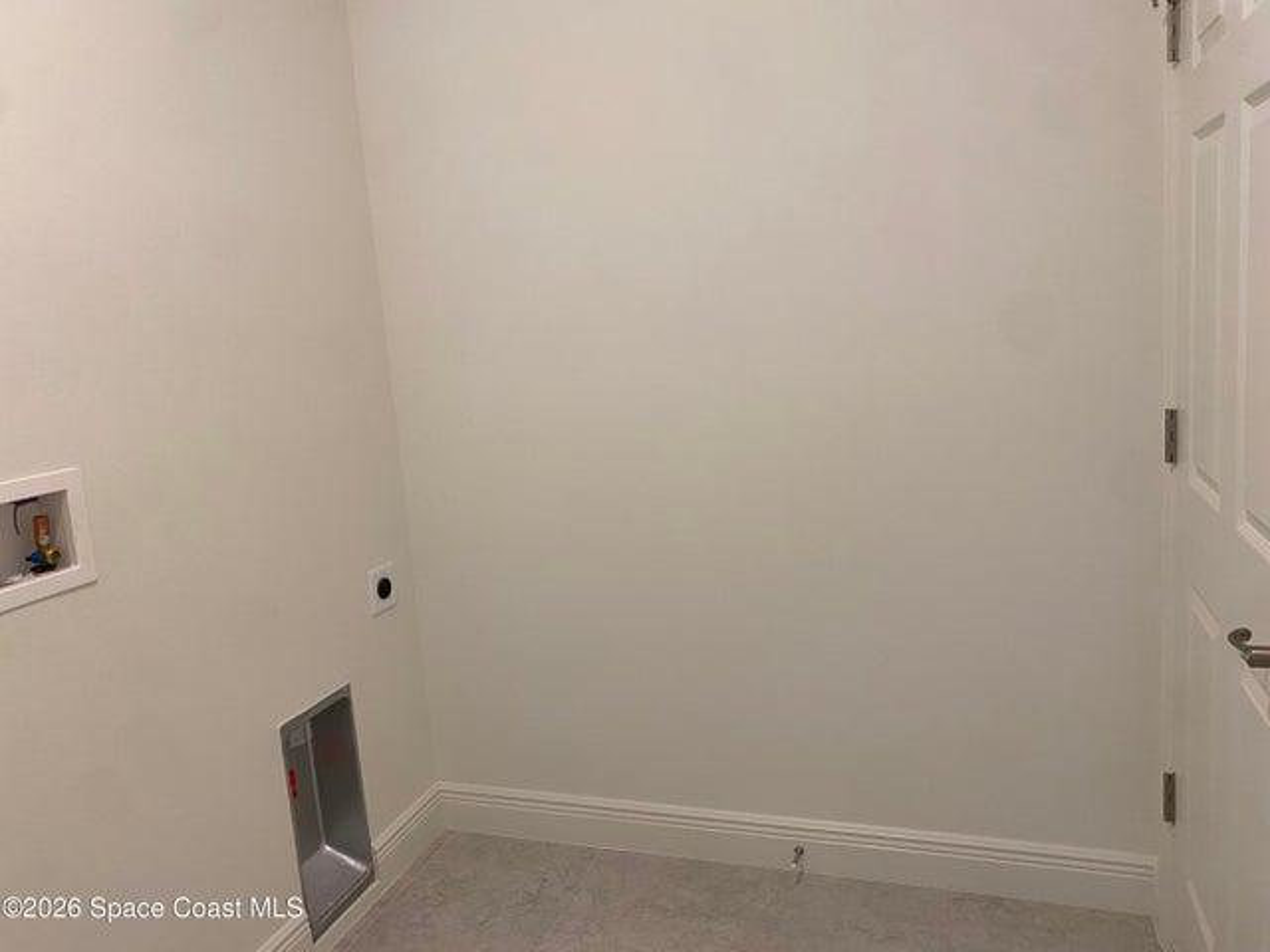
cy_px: 476
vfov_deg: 53.1
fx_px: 954
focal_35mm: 26
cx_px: 635
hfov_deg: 67.3
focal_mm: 4.25
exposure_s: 1/60
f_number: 1.8
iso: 100
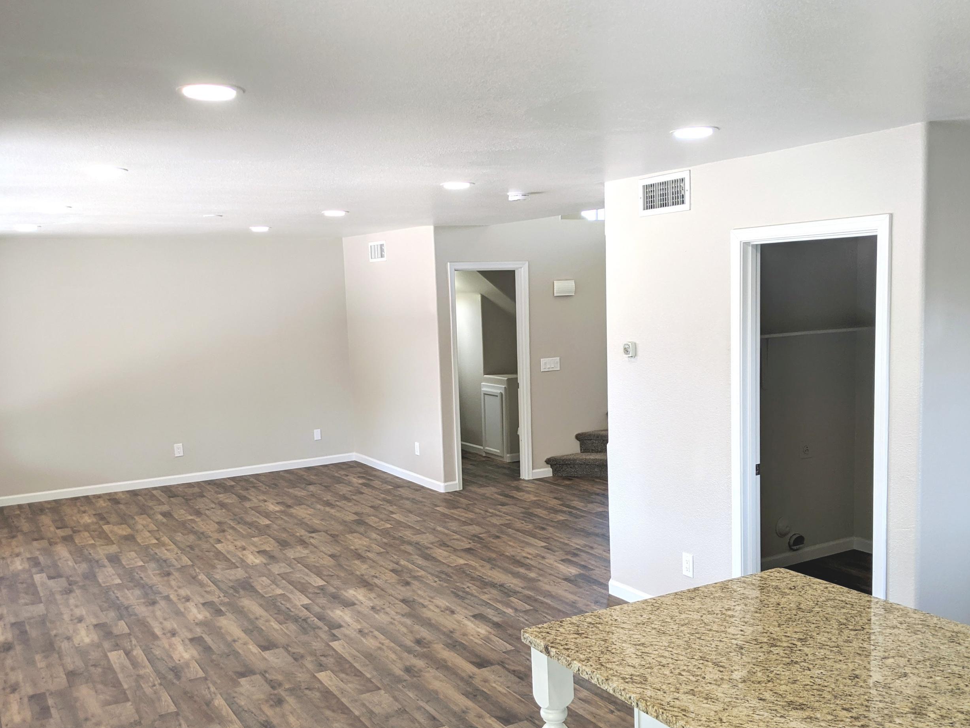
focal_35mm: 33
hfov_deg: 55.4
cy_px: 394
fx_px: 925
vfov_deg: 42.9
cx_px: 485
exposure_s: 1/120
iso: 82
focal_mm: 4.44
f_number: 1.8
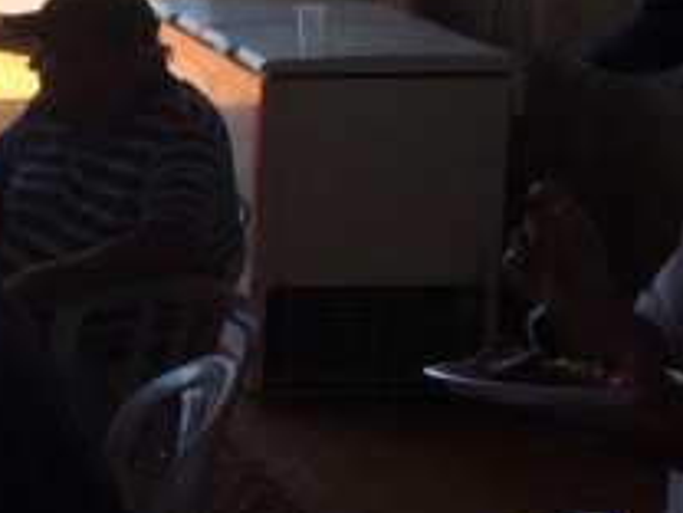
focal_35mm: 148
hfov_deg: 12.4
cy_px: 299
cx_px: -470
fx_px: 2920
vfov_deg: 10.0
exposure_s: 1/662
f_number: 2.2
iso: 32
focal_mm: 4.12
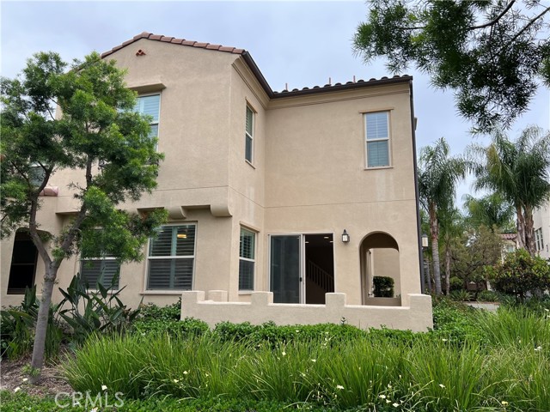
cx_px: 275
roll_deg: +0.3
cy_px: 206
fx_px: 413
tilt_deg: +12.0
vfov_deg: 53.1
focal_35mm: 26
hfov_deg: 67.3
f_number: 1.5
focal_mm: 5.7
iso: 50
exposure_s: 1/705
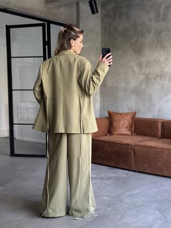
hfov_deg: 30.3
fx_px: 316
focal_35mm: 48
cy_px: 114
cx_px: 86
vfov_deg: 39.6
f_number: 1.78
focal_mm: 6.86
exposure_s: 1/60
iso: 125
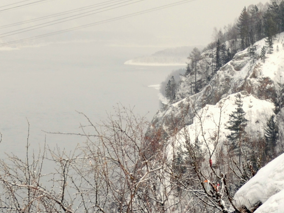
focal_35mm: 116
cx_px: 15
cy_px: 35
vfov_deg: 12.7
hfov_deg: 16.6
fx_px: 954
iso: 140
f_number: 8
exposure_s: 1/250
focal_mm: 29
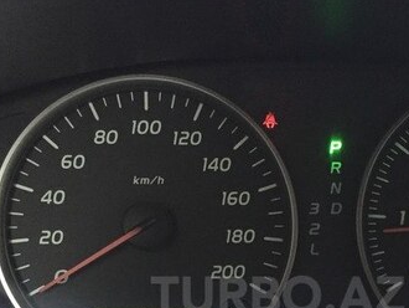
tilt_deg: -29.6
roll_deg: -0.3
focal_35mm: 58
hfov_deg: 32.9
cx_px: 278
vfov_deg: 24.3
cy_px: 295
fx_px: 686
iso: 250
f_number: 2.2
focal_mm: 4.15
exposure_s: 1/17
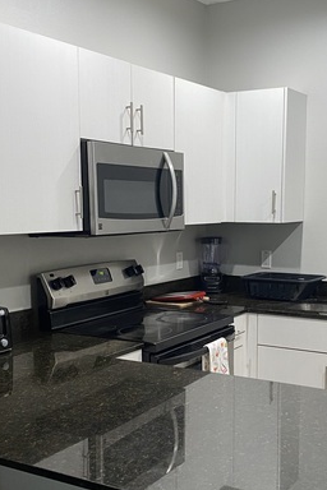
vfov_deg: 41.5
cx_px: 190
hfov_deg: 28.6
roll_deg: +0.4
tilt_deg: -8.9
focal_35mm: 47
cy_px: 313
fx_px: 640
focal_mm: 4.25
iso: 160
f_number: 1.8
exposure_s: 1/60
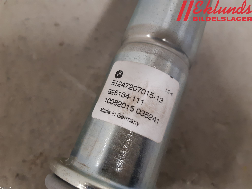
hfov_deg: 67.3
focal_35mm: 26
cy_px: 94
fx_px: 189
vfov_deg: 53.1
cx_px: 126
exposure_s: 1/33
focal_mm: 3.93
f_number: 1.7
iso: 200
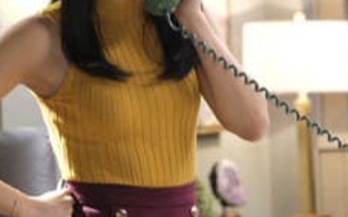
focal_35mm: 186
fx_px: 1764
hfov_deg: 11.3
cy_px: 73
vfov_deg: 7.1
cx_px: 182
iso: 10000
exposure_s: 1/200
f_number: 2.8
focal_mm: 55
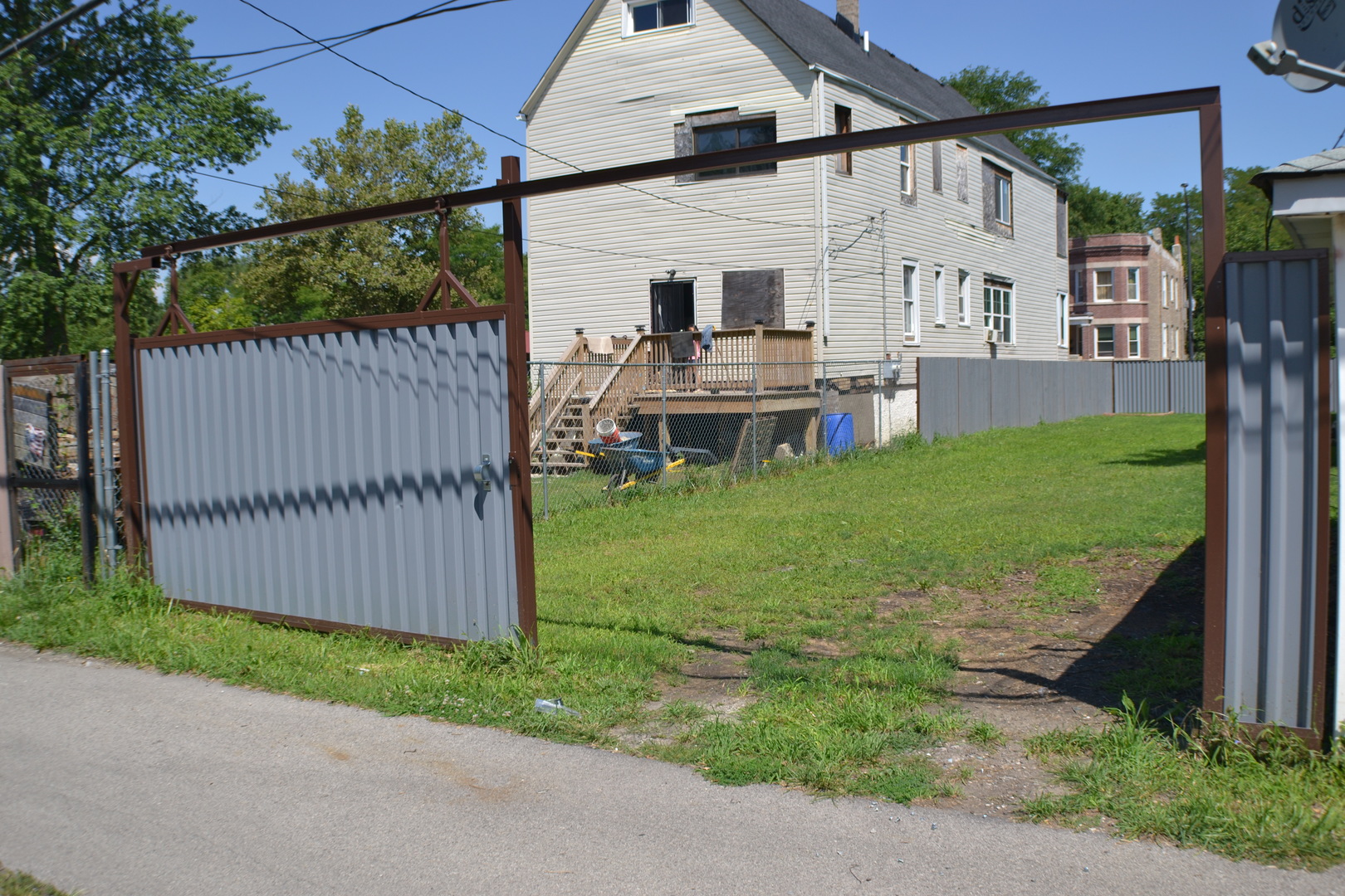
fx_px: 1457
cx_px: 672
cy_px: 448
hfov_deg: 49.6
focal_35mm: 39
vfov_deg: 34.2
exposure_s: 1/640
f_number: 4.2
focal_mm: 26
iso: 100
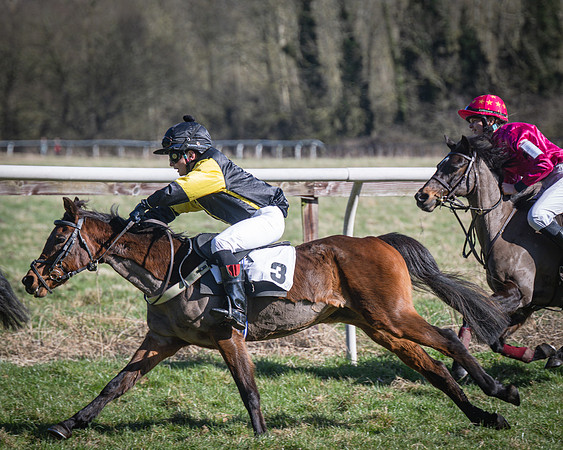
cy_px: 225
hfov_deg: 7.6
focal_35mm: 254
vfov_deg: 6.1
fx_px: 4223
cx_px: 268
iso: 125
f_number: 4
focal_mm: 150
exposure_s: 1/1000
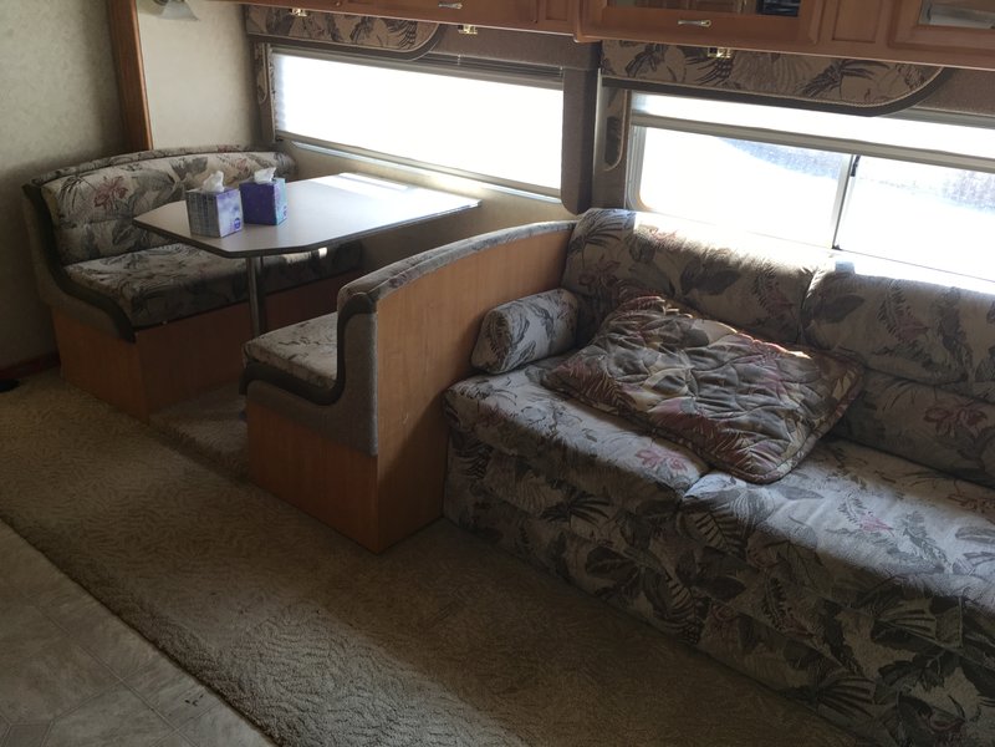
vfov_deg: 48.2
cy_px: 374
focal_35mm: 29
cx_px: 498
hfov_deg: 61.7
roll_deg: -0.5
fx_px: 834
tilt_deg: -23.2
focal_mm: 4.15
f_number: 2.2
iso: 32
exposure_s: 1/60
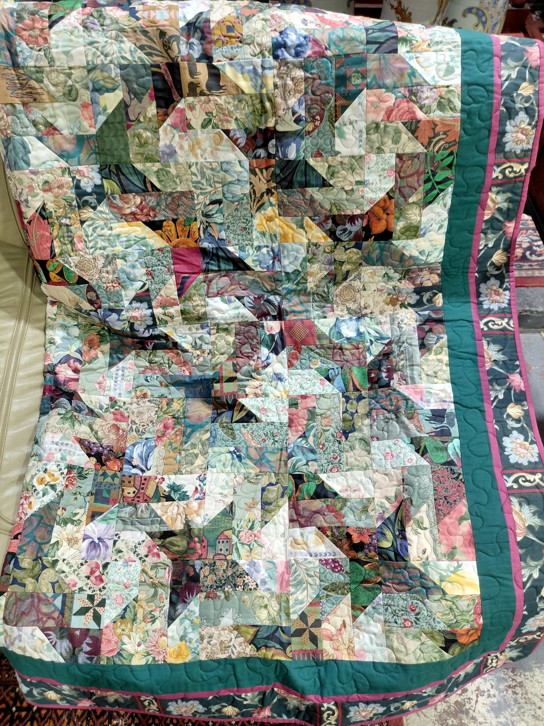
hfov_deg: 54.9
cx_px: 272
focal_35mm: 25
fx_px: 524
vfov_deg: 69.4
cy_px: 363
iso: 125
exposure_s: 1/60
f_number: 1.8
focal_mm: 4.69
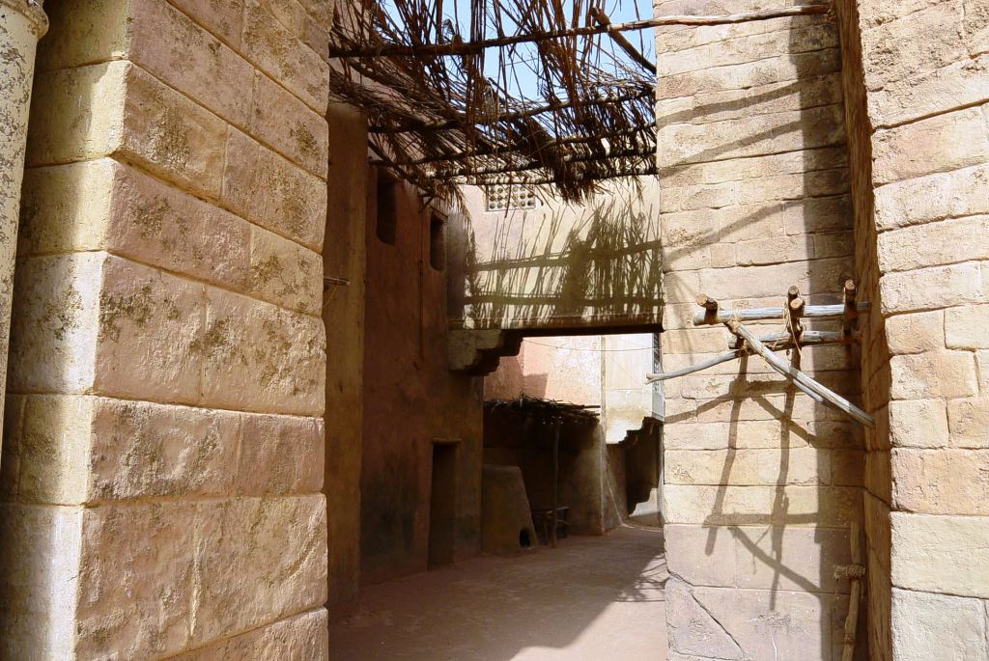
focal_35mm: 29
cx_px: 494
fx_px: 797
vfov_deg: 45.1
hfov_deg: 63.6
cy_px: 330
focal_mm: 11
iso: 100
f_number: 4.5
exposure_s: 1/500
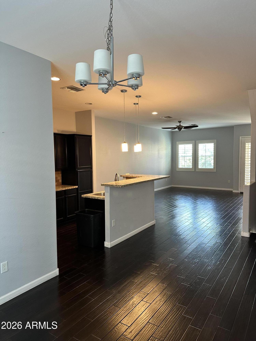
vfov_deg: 71.6
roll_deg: +0.9
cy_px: 170
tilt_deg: -2.8
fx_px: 237
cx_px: 128
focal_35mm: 24
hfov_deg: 56.8
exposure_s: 1/60
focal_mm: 6.86
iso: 320
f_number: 1.78
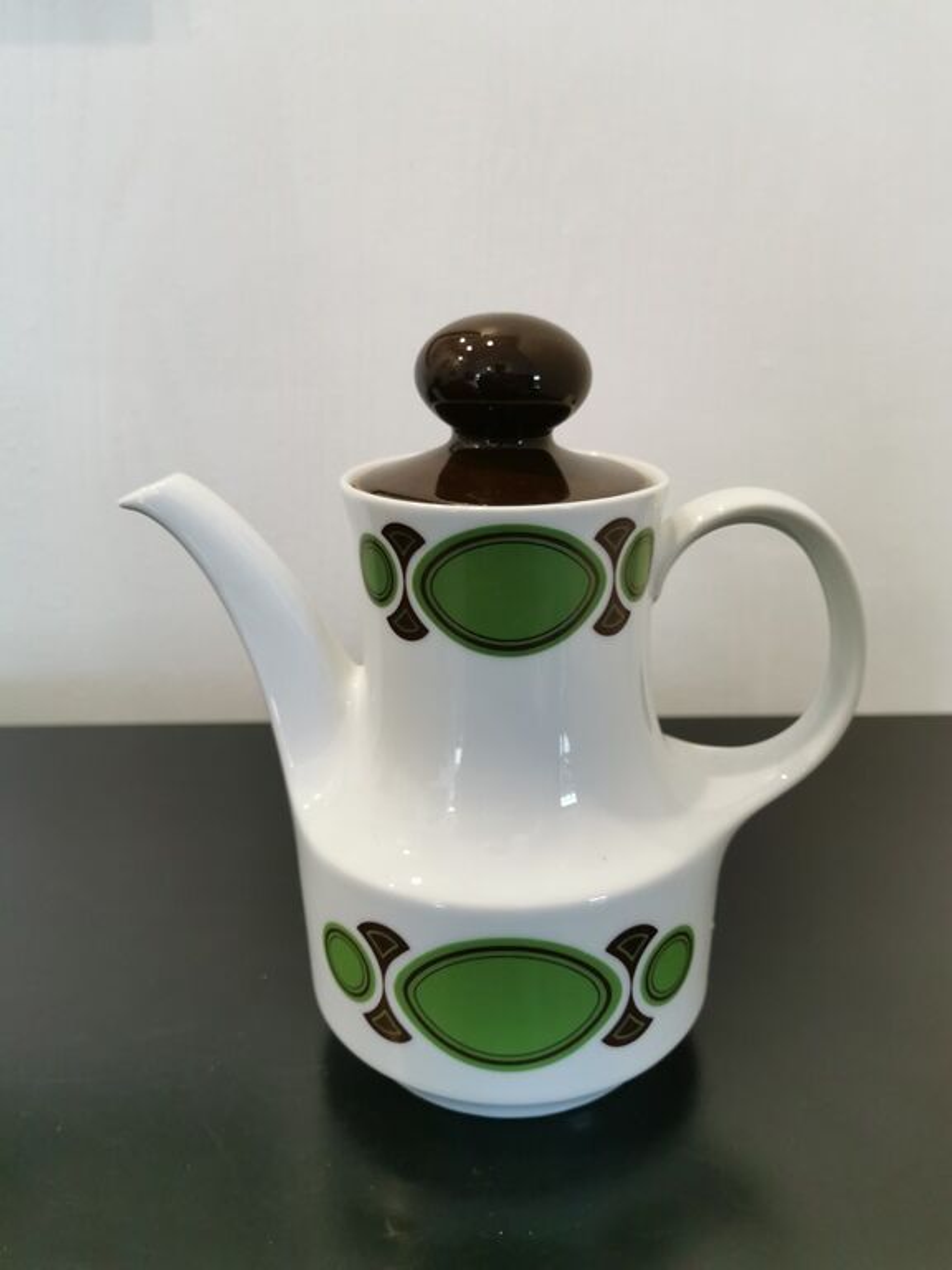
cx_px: 476
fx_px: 990
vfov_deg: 65.3
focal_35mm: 27
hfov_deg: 51.4
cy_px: 635
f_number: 1.8
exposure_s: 1/50
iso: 160
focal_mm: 5.58
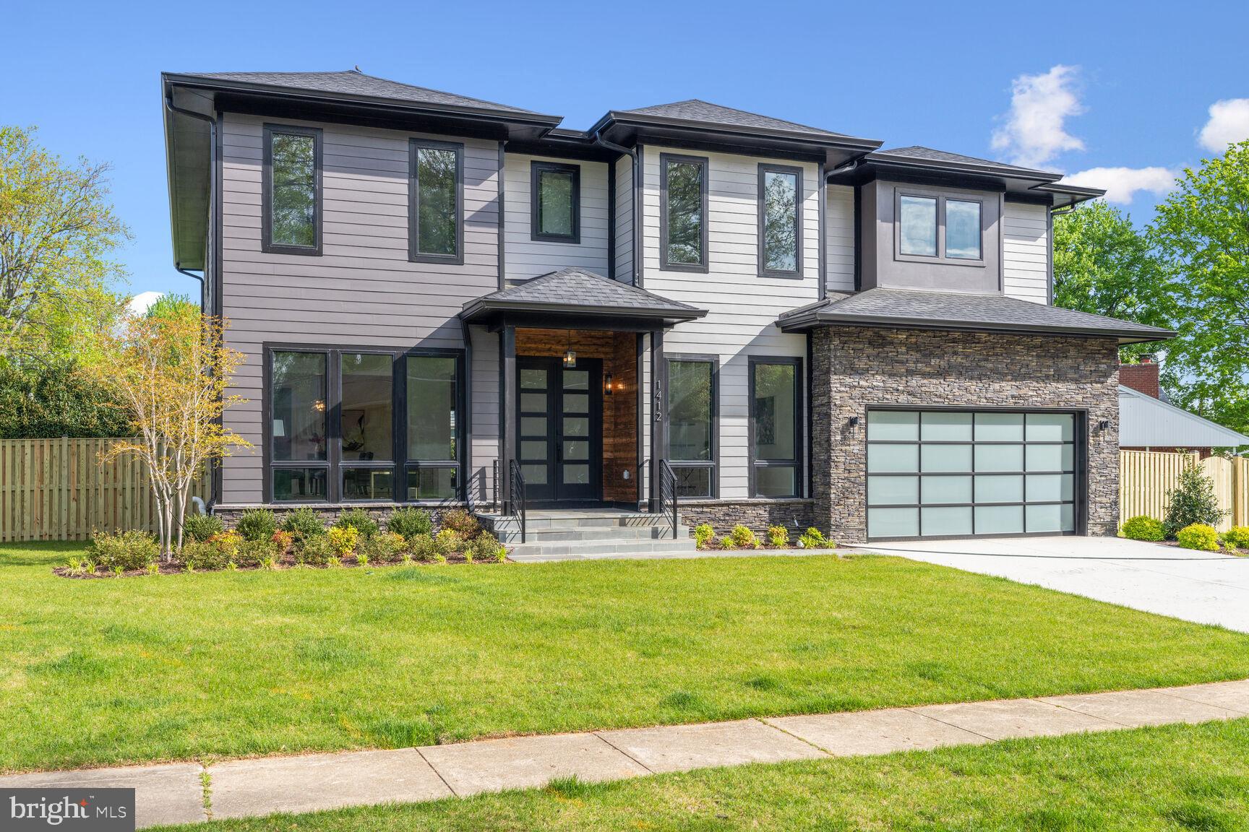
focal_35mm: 32
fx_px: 1093
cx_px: 624
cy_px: 416
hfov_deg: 59.5
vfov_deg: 41.7
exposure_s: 1/250
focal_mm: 31.5
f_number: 8
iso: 200
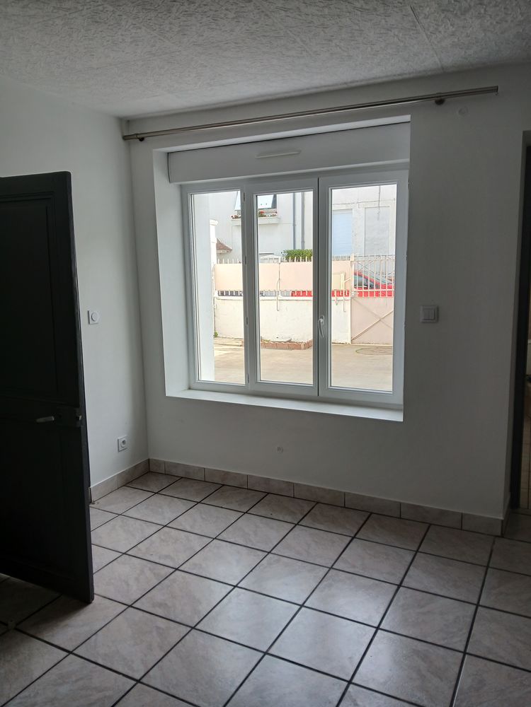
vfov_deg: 67.3
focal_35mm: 26
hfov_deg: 53.1
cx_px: 266
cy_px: 354
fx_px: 532
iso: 25
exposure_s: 1/100
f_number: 1.8
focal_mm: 3.98
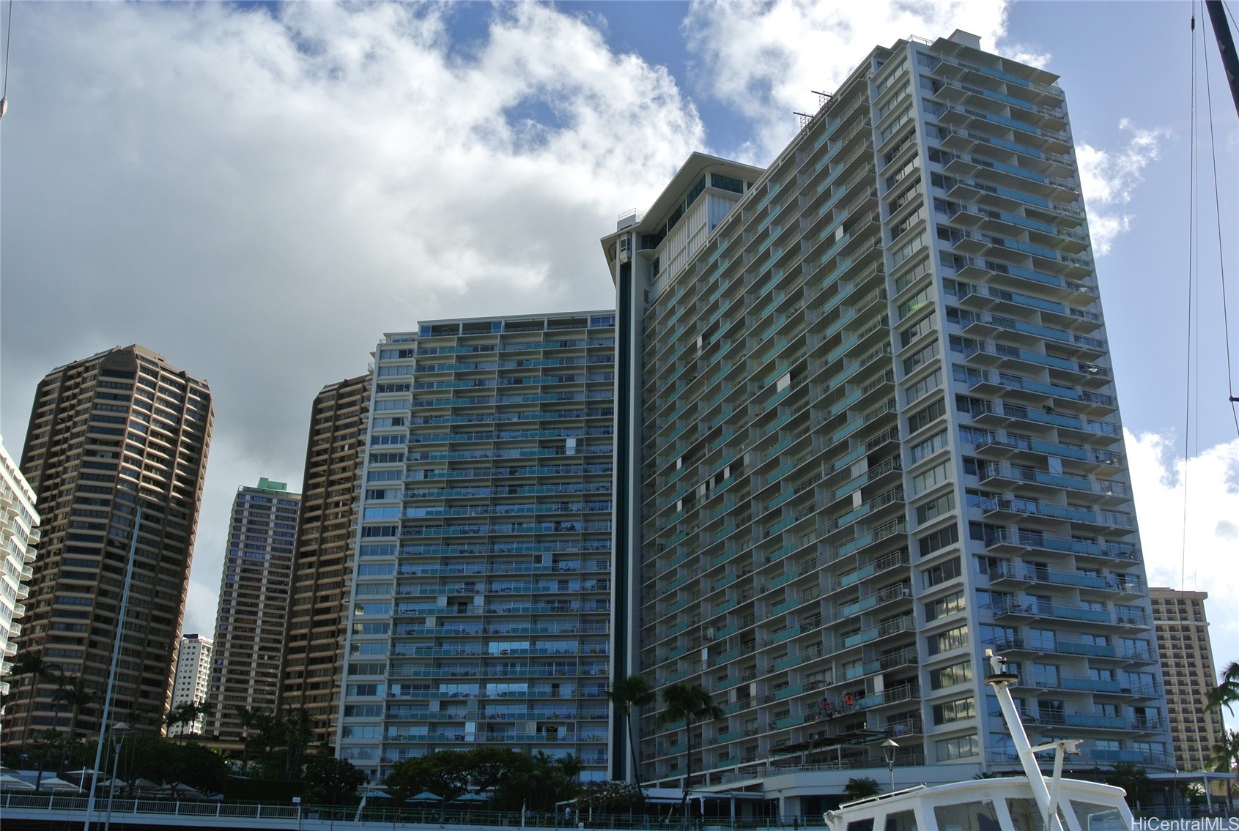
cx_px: 620
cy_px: 416
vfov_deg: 39.1
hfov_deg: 55.7
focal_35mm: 34
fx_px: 1173
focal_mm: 12.7
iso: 100
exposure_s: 1/800
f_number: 5
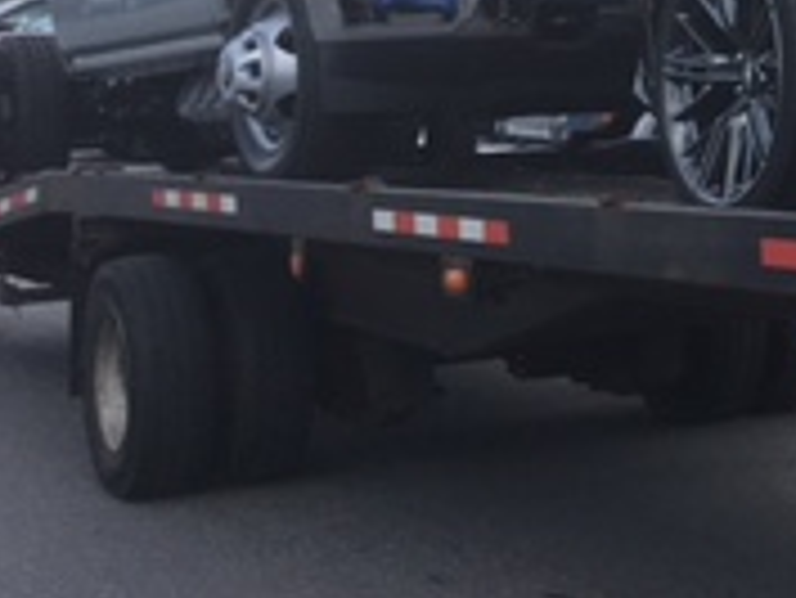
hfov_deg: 16.2
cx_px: 1358
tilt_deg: +4.0
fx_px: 2416
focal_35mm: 105
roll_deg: +1.2
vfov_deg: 13.8
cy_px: -40
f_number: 2.2
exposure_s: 1/1282
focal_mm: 4.15
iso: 25
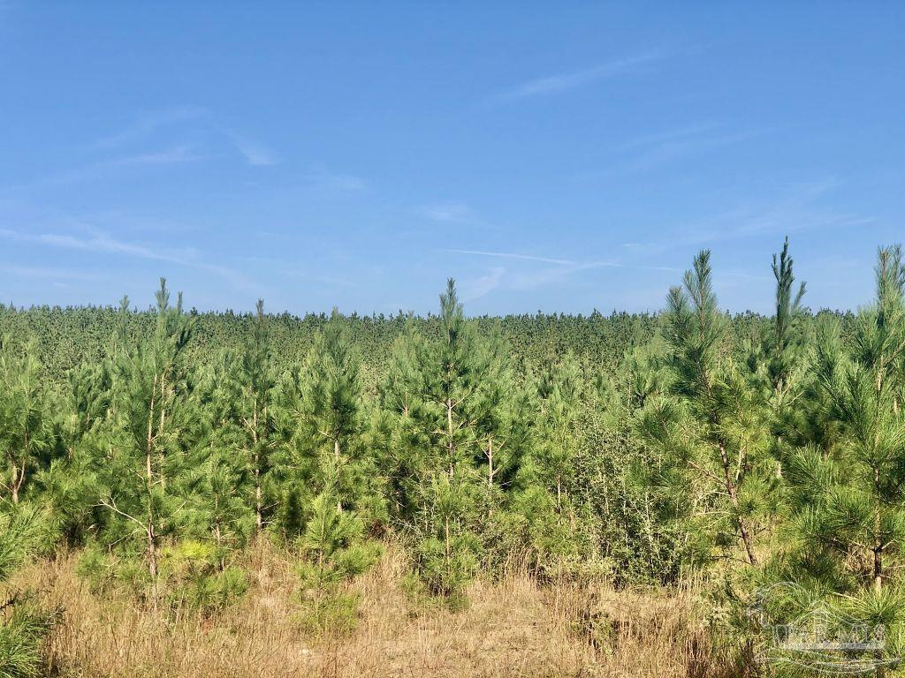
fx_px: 1490
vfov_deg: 25.7
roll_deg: +0.4
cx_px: 452
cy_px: 339
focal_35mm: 57
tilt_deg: +0.6
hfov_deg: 33.8
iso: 20
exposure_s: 1/787
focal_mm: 6.6
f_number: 2.8
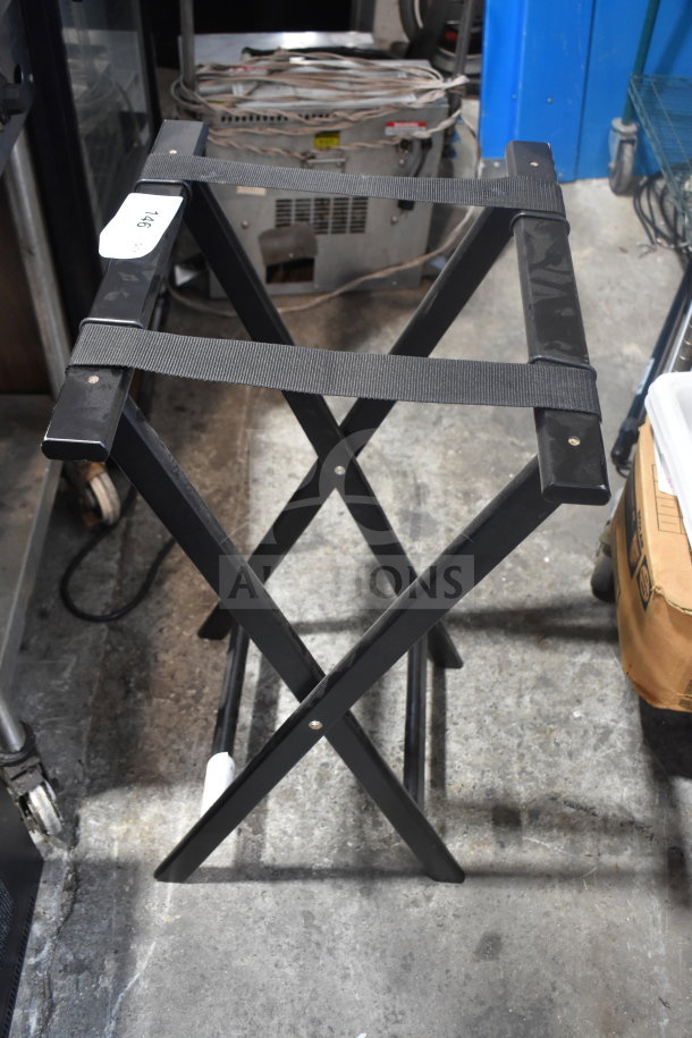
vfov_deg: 55.1
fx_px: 995
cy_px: 519
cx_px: 346
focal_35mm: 34
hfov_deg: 38.4
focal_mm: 23
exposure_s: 1/40
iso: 1100
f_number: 3.8
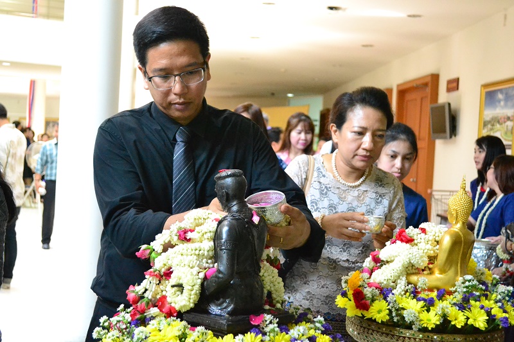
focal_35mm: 52
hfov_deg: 37.9
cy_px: 171
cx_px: 257
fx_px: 749
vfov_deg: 25.7
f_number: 5
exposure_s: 1/160
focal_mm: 35
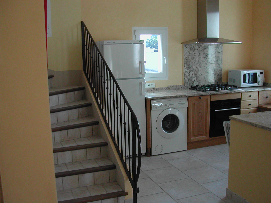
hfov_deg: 49.0
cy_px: 102
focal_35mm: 38
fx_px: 297
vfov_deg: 37.7
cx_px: 136
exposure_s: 1/213
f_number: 2.8
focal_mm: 8
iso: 100
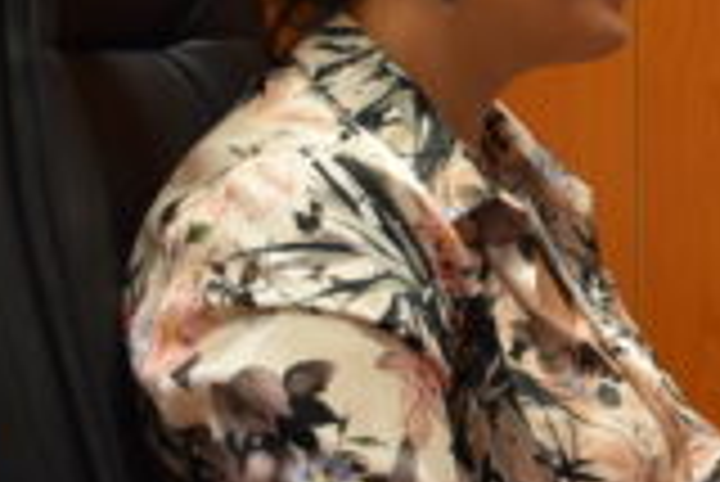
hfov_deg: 14.5
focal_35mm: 128
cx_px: 1197
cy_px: 54
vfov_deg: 10.7
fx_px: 2559
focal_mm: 23
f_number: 4
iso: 640
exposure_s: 1/60
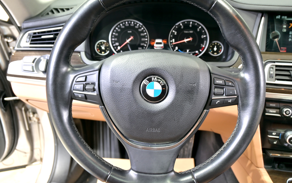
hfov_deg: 55.3
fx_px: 279
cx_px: 153
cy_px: 88
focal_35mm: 35
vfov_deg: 36.3
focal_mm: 20
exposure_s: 1/25
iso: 125
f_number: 4
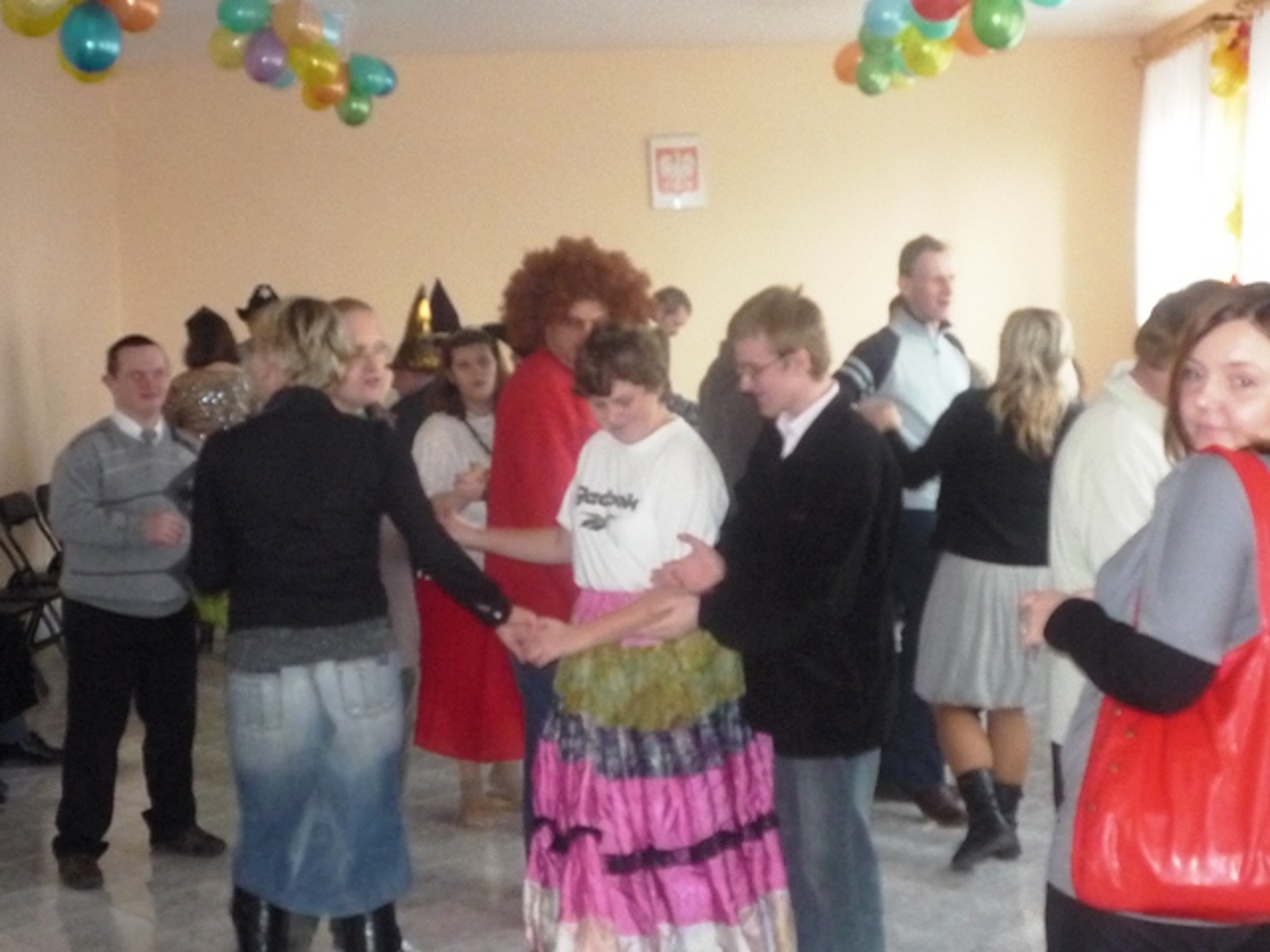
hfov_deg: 33.8
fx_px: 2091
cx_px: 635
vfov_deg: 25.7
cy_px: 476
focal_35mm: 57
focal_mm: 5.8
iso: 400
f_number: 3.5
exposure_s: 1/30
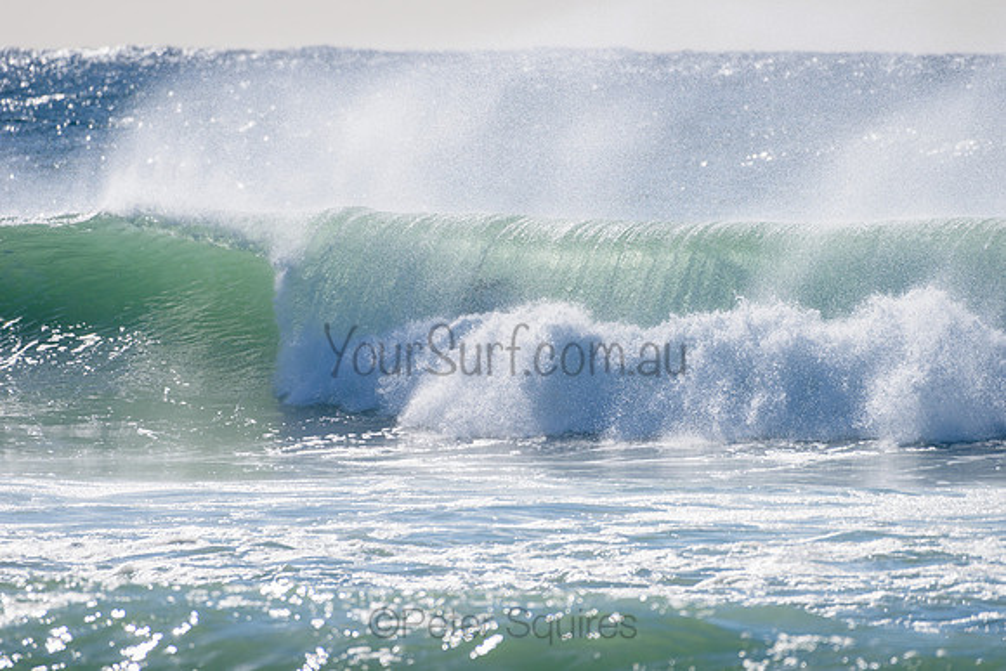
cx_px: 509
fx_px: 14269
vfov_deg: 2.7
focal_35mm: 511
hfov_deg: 4.0
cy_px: 336
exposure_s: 1/2000
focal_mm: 500
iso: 160
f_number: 5.6
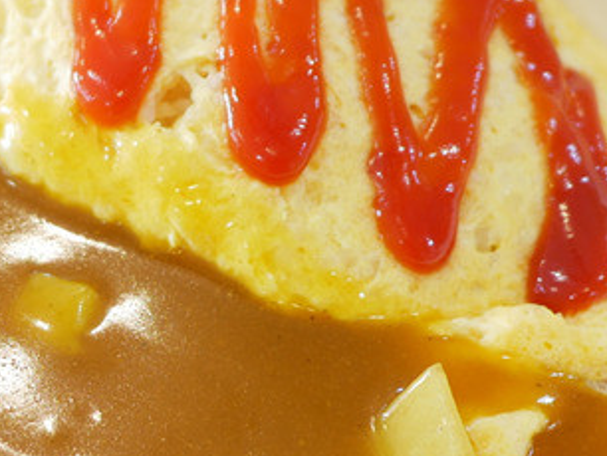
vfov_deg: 15.0
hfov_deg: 19.6
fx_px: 1720
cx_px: 48
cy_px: 373
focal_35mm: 98
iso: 200
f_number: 1.7
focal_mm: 15
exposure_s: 1/80
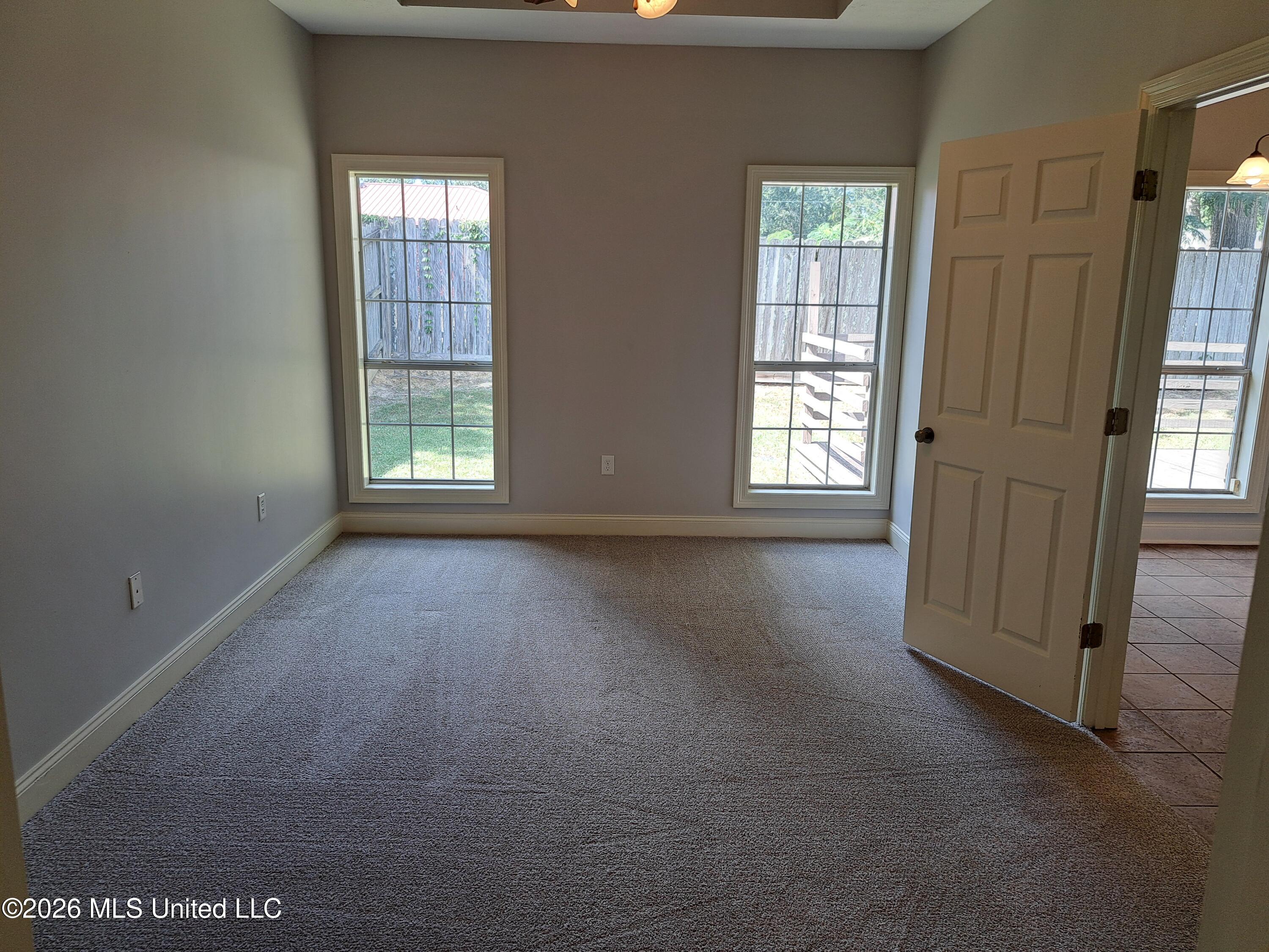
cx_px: 634
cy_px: 476
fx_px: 880
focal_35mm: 24
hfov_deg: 71.6
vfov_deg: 56.8
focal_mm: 5.23
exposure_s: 1/60
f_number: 1.8
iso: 50
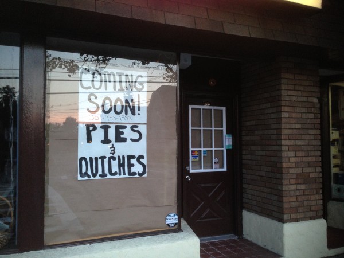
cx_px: 172
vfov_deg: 42.9
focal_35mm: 33
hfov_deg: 55.4
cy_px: 129
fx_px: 328
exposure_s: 1/20
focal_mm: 4.12
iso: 200
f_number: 2.4
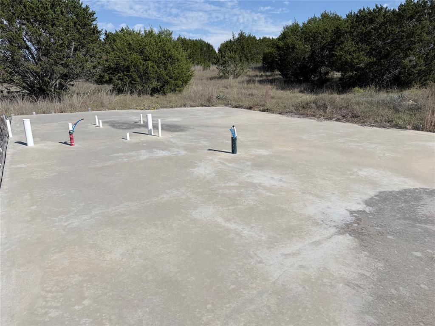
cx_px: 218
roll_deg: +0.1
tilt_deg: -15.9
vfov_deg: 56.8
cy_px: 163
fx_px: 302
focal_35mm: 24
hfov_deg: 71.6
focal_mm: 6.76
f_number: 1.78
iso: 80
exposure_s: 1/9091
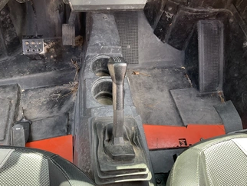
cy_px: 108
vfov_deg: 39.6
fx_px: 257
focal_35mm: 36
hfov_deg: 50.9
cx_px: 95
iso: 40
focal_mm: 3
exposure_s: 1/122
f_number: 1.8
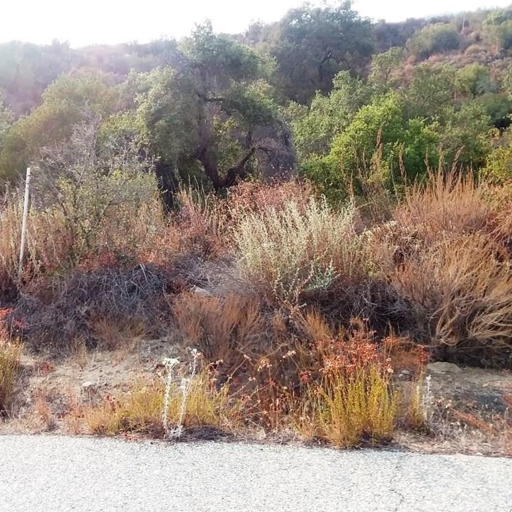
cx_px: 193
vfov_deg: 47.2
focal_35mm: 35
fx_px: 586
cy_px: 256
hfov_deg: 46.8
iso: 40
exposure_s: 1/343
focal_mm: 2.47
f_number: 1.9
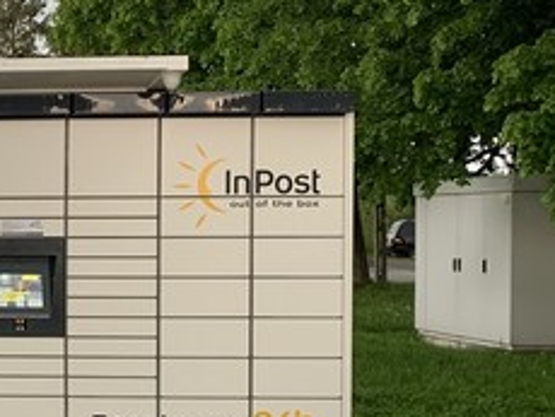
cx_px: -215
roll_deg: -0.1
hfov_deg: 21.6
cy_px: 271
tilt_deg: -0.5
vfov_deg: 18.7
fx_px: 1268
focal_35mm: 79
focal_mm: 4.25
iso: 40
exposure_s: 1/121
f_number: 1.8
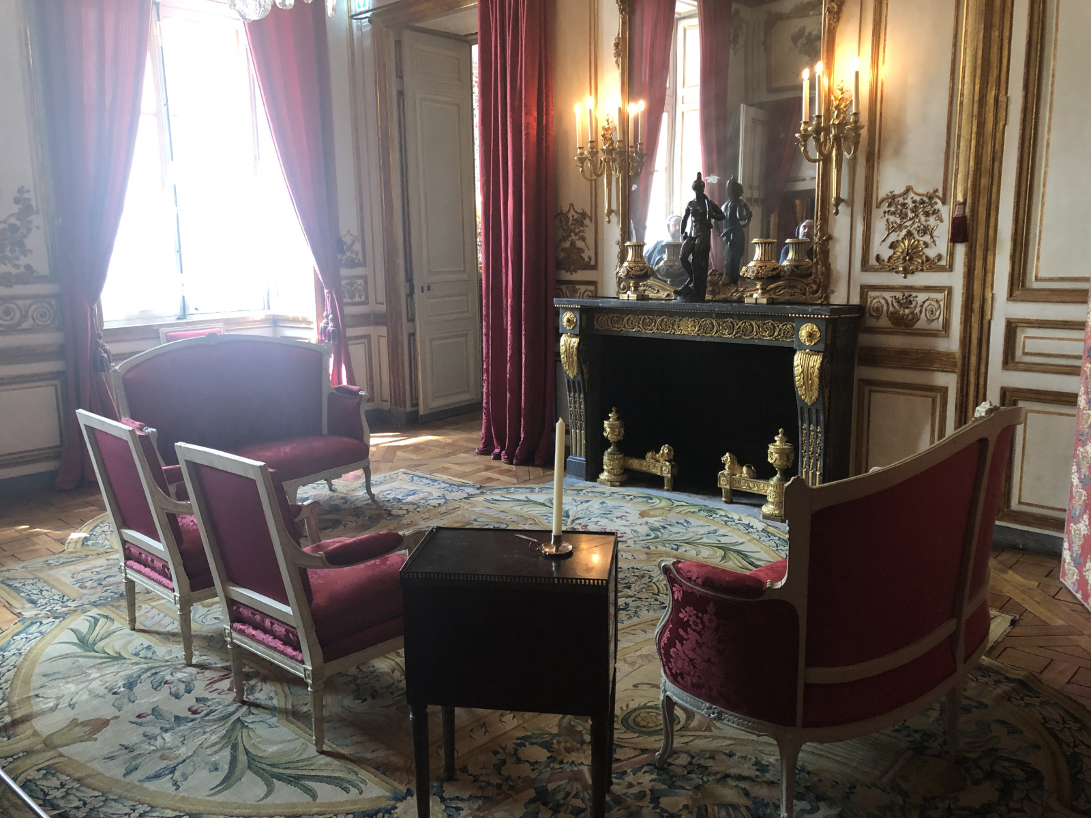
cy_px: 409
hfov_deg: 63.4
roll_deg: +0.6
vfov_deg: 49.7
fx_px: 882
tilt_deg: -10.2
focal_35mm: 28
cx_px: 546
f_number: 1.8
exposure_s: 1/11
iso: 100
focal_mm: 3.99
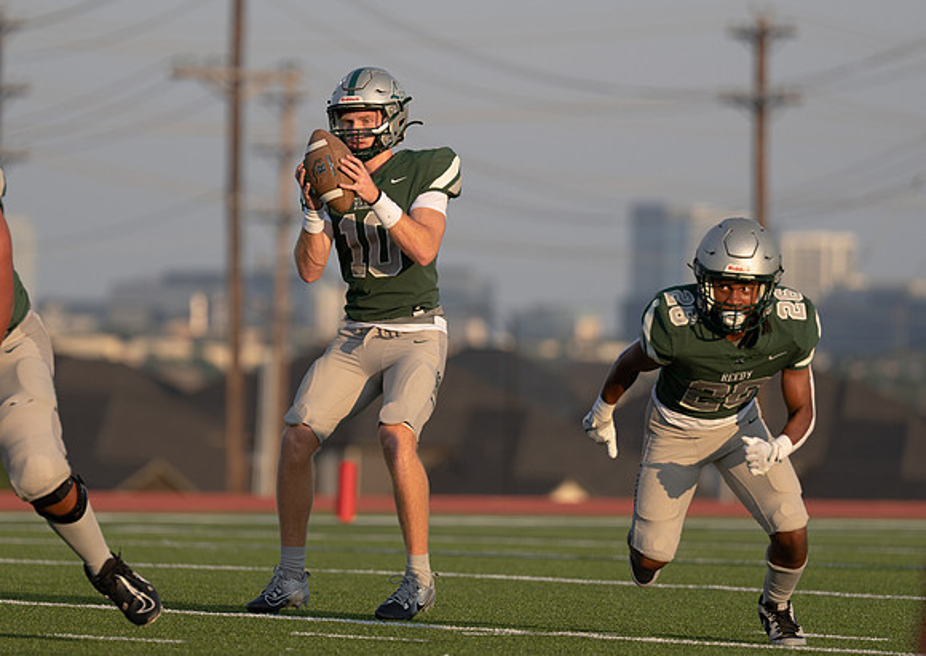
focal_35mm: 315
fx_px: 8259
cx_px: 355
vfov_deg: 4.5
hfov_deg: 6.4
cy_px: 321
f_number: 2.8
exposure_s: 1/1250
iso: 100
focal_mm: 200
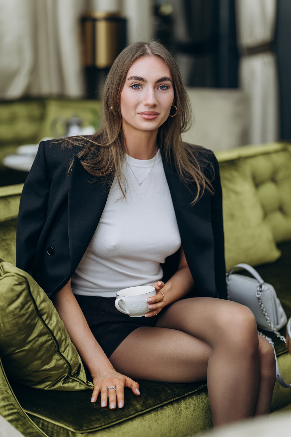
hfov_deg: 16.1
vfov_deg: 23.9
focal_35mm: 85
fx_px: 1032
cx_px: 146
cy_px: 218
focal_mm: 85
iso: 100
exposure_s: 1/250
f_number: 1.8
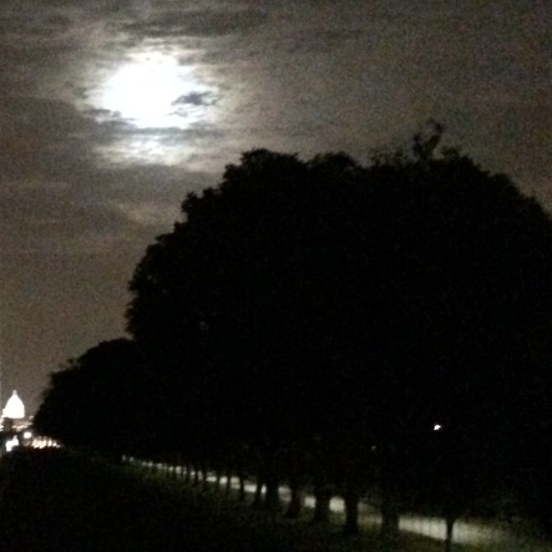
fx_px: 1425
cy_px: 338
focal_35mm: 79
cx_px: -62
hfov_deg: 20.8
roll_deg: -0.2
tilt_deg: +2.5
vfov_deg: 21.9
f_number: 2.2
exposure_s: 1/15
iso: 2000
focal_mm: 4.15
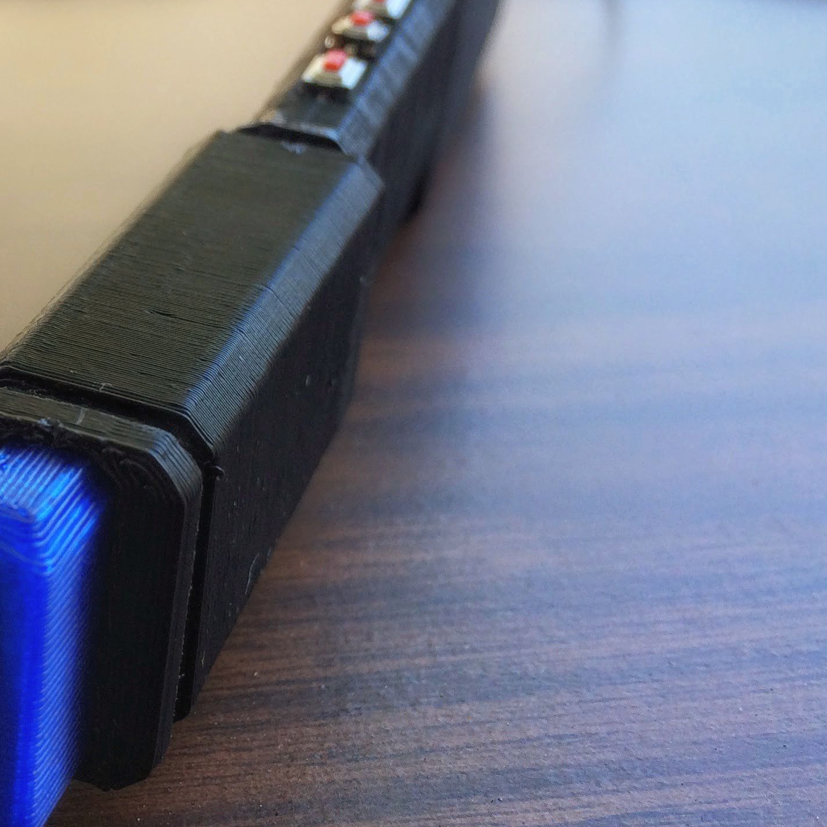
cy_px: 335
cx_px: -85
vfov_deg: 29.0
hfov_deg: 26.7
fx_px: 1595
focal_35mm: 59
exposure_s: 1/236
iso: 32
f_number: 2.2
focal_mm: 4.15
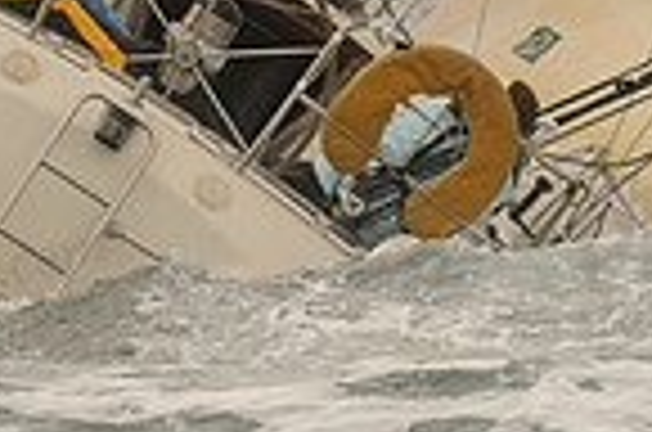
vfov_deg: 1.4
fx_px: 17349
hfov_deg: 2.2
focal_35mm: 960
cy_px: 16
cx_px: 337
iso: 200
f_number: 5.6
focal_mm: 160
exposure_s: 1/1000
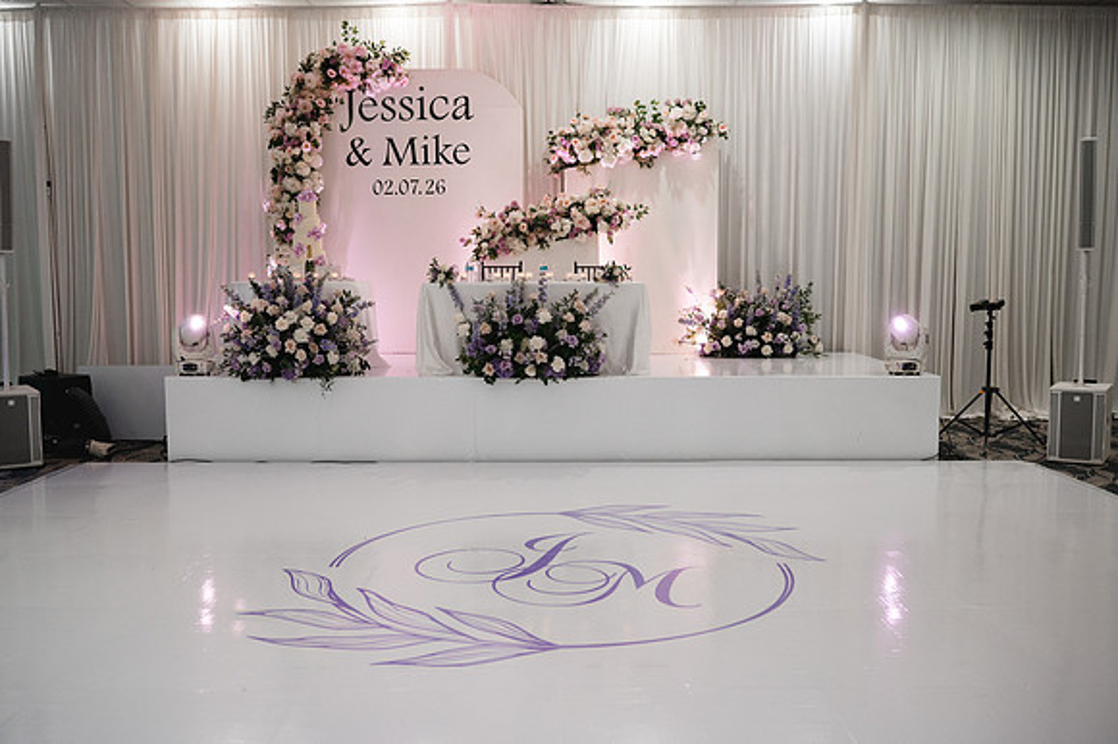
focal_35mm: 35
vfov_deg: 37.7
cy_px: 372
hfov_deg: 54.3
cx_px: 559
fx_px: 1090
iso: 1600
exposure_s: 1/160
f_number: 3.2
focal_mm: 35
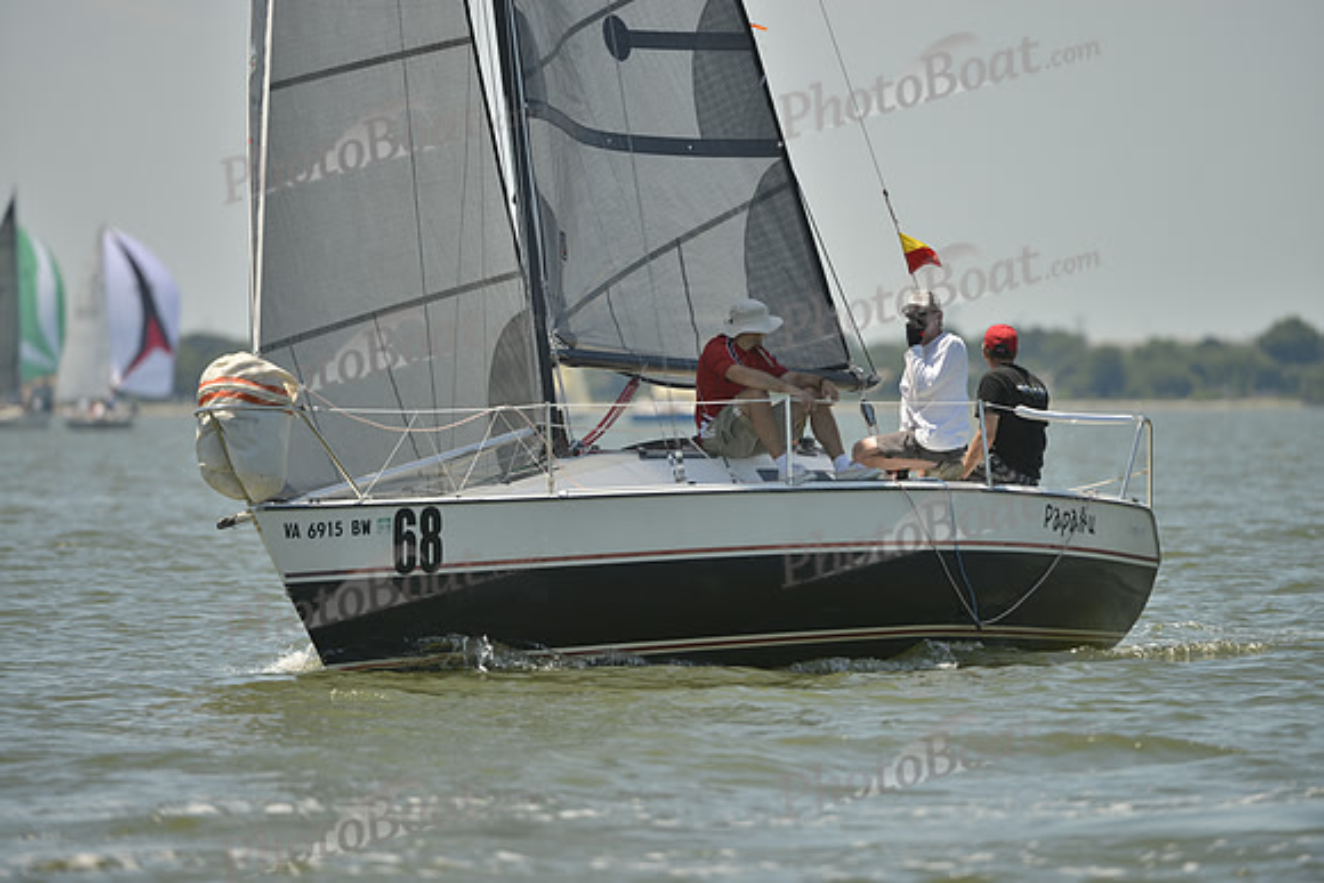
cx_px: 662
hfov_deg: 5.7
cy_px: 442
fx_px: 13242
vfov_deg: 3.8
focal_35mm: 360
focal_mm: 360
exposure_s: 1/1600
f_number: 4.5
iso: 200
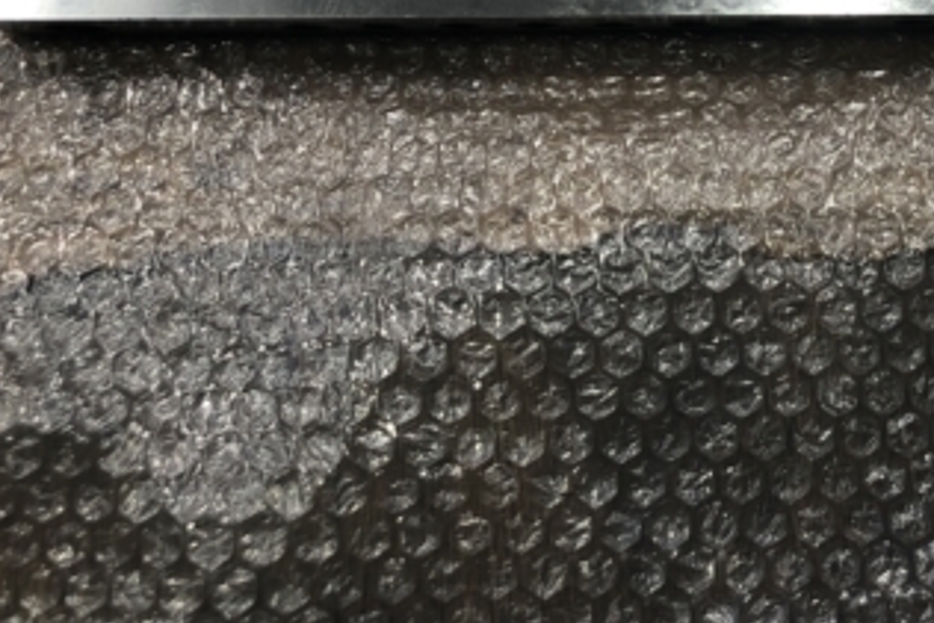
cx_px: 842
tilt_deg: -71.8
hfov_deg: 32.2
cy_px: -53
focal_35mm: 59
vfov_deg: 21.9
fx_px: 1531
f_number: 1.8
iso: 40
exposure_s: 1/20
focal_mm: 3.99
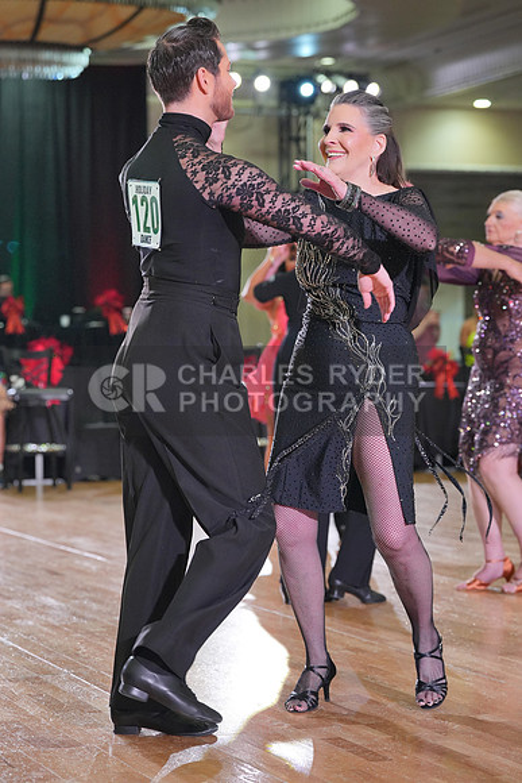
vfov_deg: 23.1
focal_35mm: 88
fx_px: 1913
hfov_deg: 15.5
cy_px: 392
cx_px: 261
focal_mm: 88
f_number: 4
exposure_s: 1/400
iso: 2500
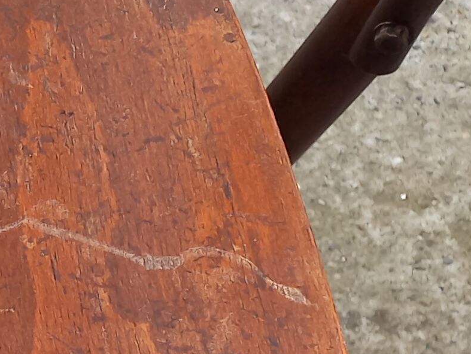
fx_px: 1729
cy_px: 376
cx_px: -518
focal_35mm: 127
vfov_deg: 11.5
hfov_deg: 13.1
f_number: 1.8
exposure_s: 1/100
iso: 80
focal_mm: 4.65
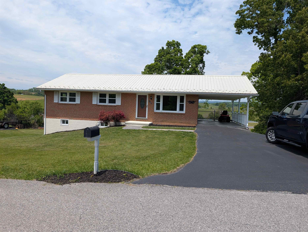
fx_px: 214
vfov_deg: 56.9
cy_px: 116
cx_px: 154
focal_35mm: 24
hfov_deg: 71.5
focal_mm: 6.9
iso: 21
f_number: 1.68
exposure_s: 1/1792
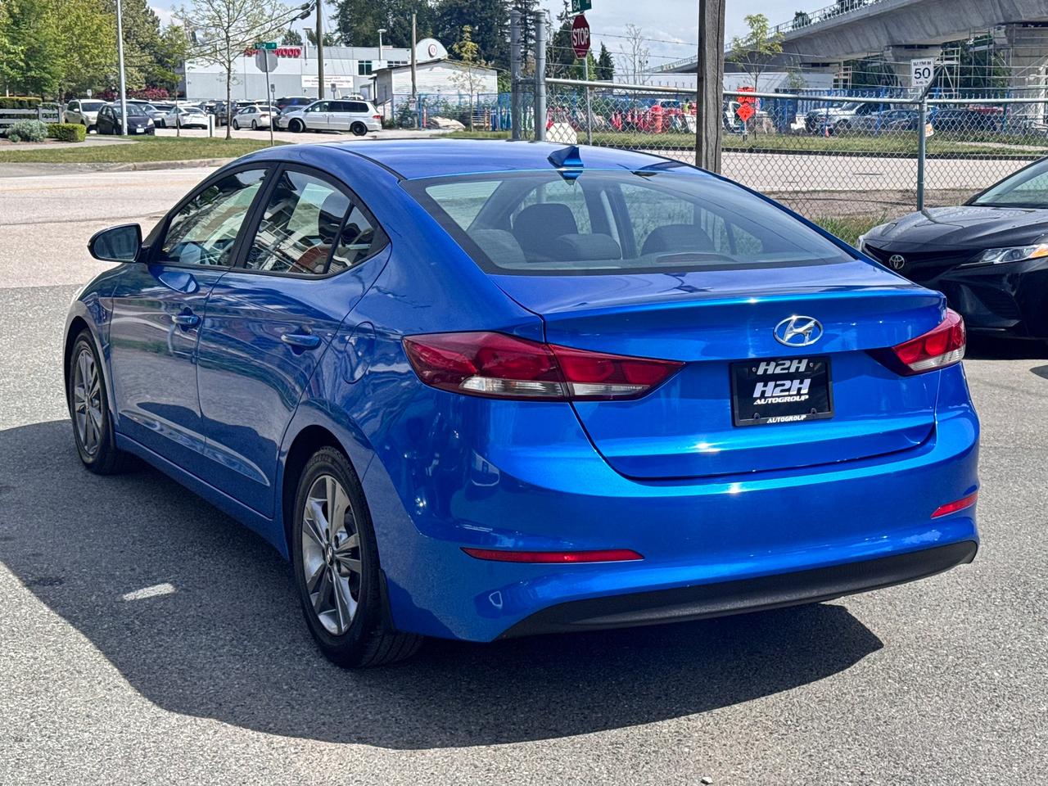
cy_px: 393
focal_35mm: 48
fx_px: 1453
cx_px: 524
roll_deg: +0.1
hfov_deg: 39.7
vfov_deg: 30.3
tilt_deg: -7.5
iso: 64
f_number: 1.78
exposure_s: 1/3610
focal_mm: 6.76
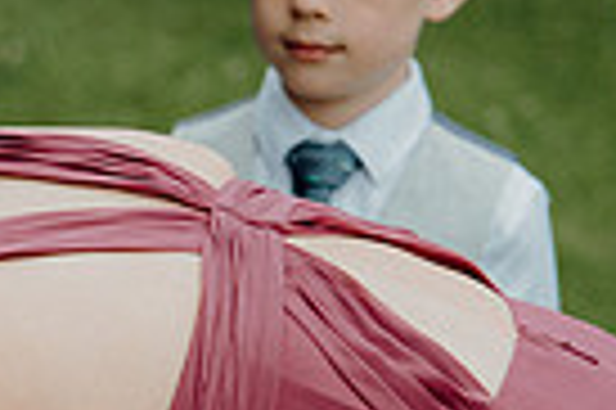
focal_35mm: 275
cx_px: -400
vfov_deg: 4.9
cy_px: 719
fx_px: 4700
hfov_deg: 7.3
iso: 320
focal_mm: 65
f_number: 3.5
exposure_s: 1/250
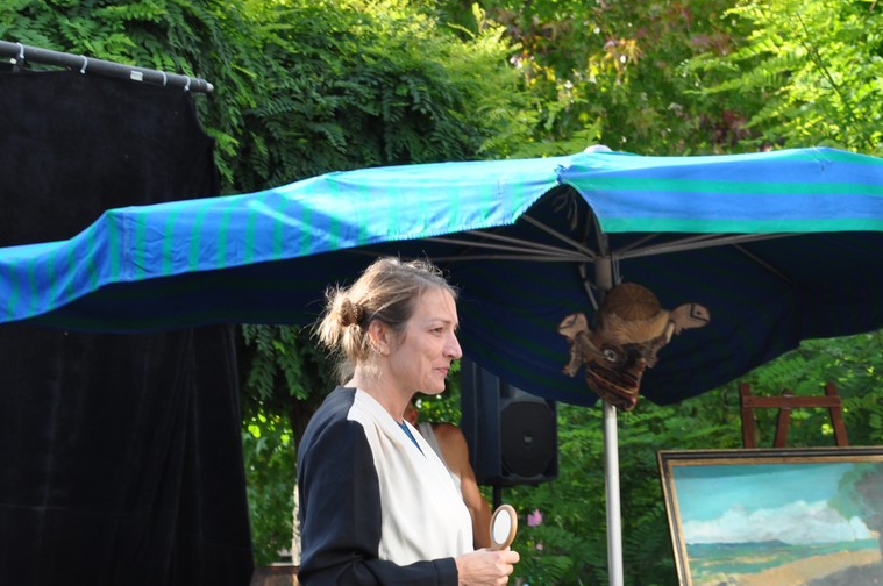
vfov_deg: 11.5
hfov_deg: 17.2
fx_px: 2915
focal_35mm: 119
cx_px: 422
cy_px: 415
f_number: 5.6
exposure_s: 1/125
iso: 200
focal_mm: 50
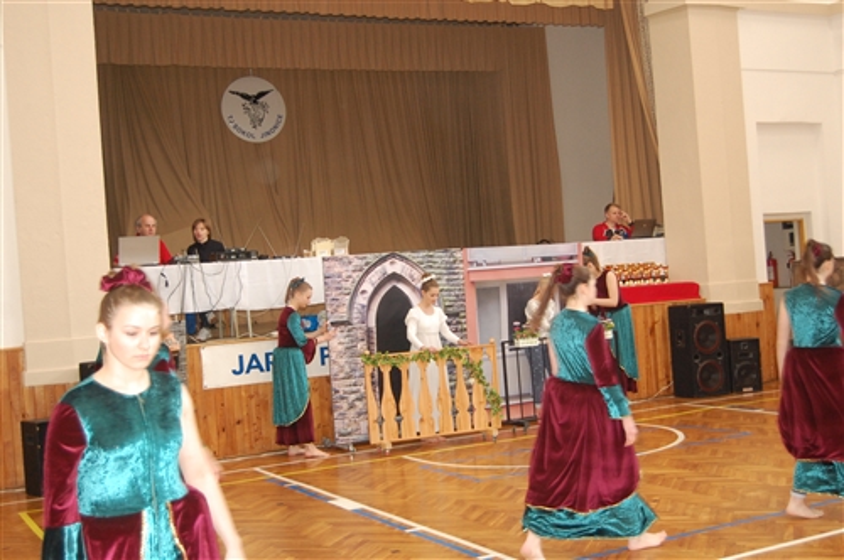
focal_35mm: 46
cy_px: 280
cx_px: 422
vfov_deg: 28.9
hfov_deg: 42.4
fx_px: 1089
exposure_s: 1/60
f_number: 4.5
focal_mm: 31
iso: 1000
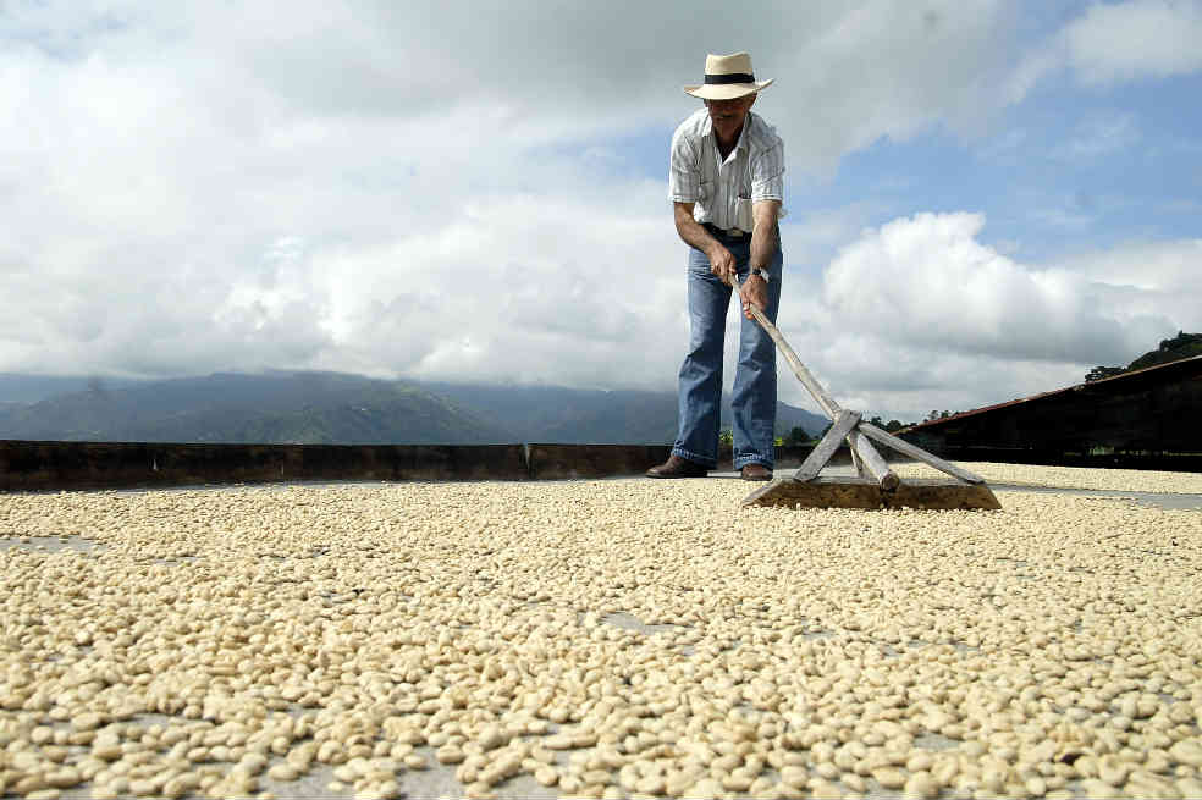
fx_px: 901
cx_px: 601
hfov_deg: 67.4
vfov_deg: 47.9
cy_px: 400
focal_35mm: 27
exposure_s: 1/250
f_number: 8
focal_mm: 18
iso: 100
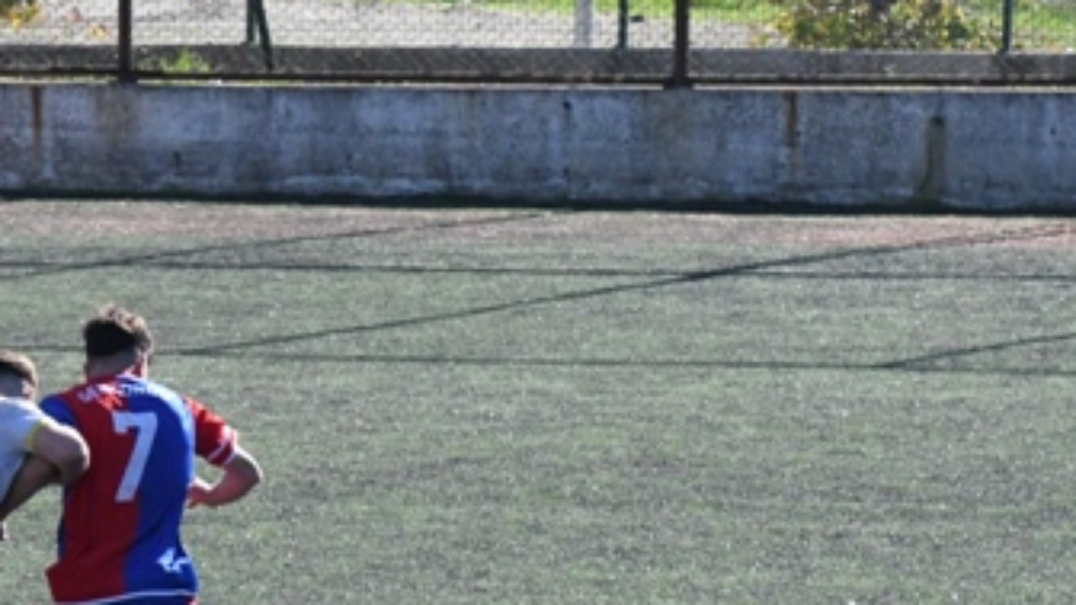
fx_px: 10414
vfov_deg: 3.3
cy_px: 597
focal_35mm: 365
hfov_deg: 5.9
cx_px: 58
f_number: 14
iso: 6400
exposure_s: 1/3200
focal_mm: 122
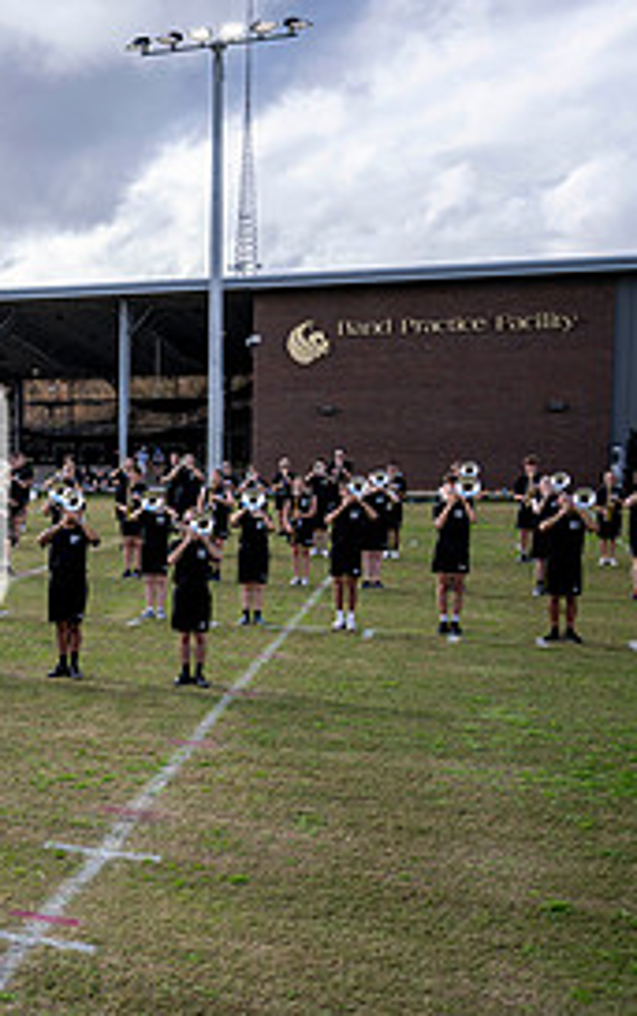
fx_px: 1442
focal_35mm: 52
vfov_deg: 38.8
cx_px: -272
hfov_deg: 21.5
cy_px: 534
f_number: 2.8
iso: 125
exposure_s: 1/1250
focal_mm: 24
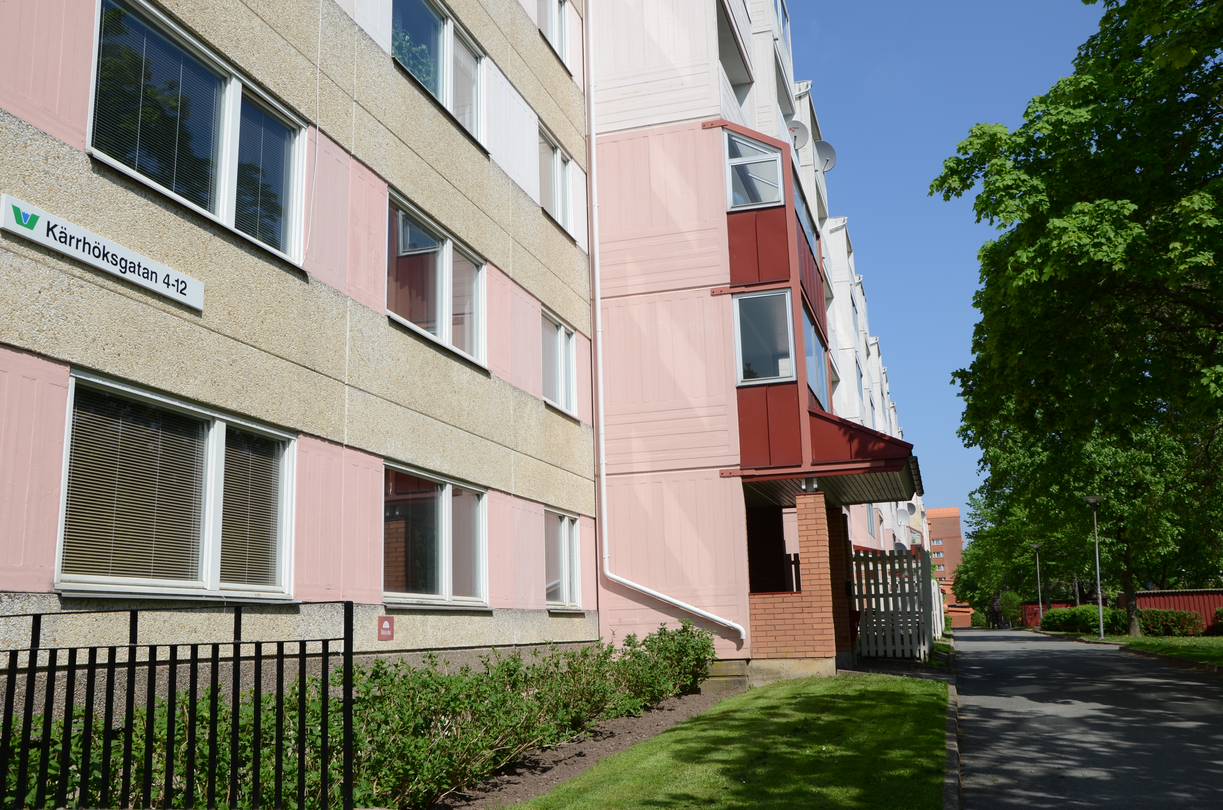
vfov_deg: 39.8
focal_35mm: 33
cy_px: 405
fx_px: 1119
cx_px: 612
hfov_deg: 57.3
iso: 100
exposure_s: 1/320
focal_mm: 22
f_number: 9
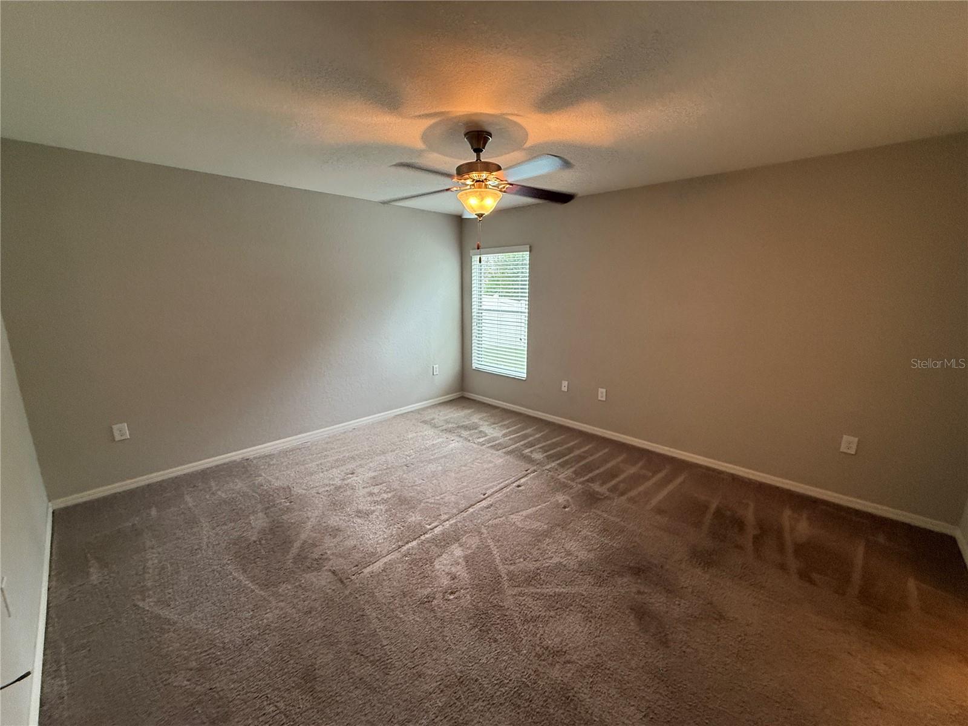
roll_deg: +0.7
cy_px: 363
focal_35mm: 14
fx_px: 391
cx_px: 484
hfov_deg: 102.1
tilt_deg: -11.4
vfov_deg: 85.7
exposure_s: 1/120
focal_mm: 2.22
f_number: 2.2
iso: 250
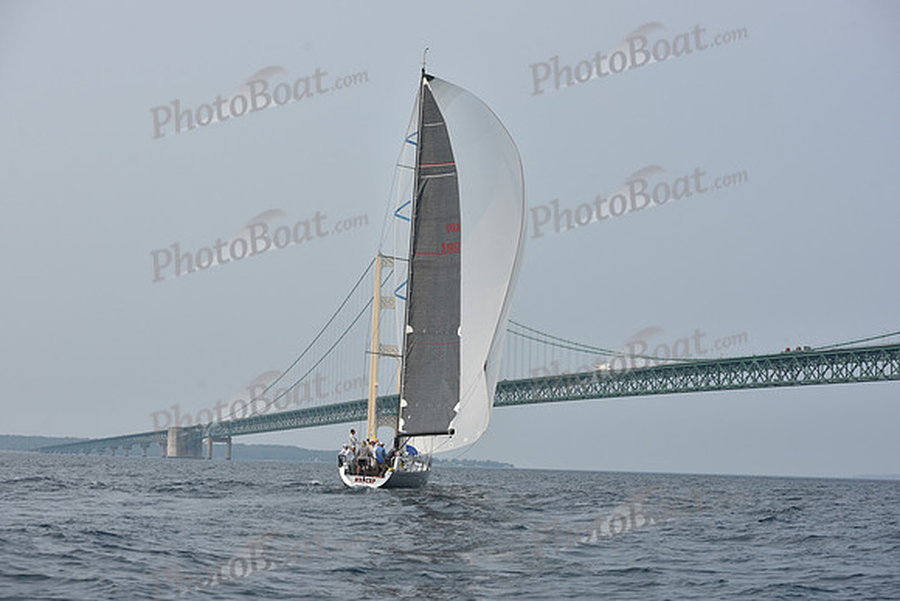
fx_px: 1750
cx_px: 450
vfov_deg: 19.5
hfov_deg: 28.8
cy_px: 300
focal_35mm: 70
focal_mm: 70
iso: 250
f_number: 7.1
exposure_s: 1/1250
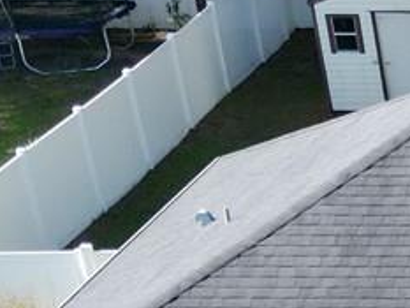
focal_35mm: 165
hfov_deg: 10.5
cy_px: 690
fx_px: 1955
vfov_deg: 8.4
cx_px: 954
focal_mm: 6.72
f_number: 1.7
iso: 200
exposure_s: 1/2500
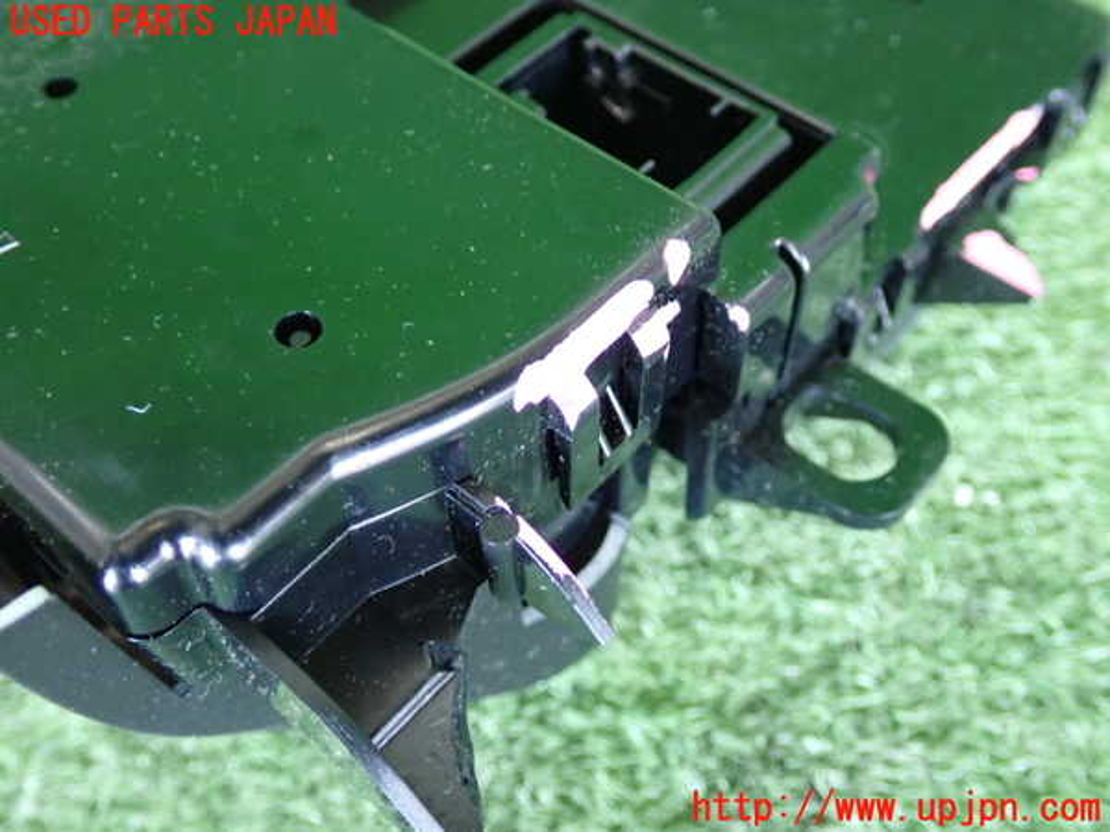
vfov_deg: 37.7
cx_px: 555
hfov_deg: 49.0
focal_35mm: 38
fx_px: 1219
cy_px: 416
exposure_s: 1/30
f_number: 2.7
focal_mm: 6.83
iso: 800
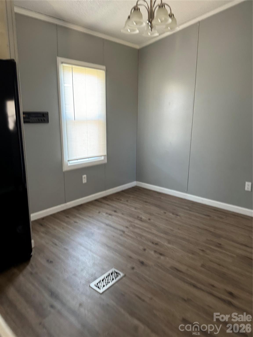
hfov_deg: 56.8
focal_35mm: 24
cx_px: 126
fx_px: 234
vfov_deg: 71.6
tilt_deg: -15.1
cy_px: 168
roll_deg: +0.9
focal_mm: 6.86
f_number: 1.78
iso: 320
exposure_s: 1/60
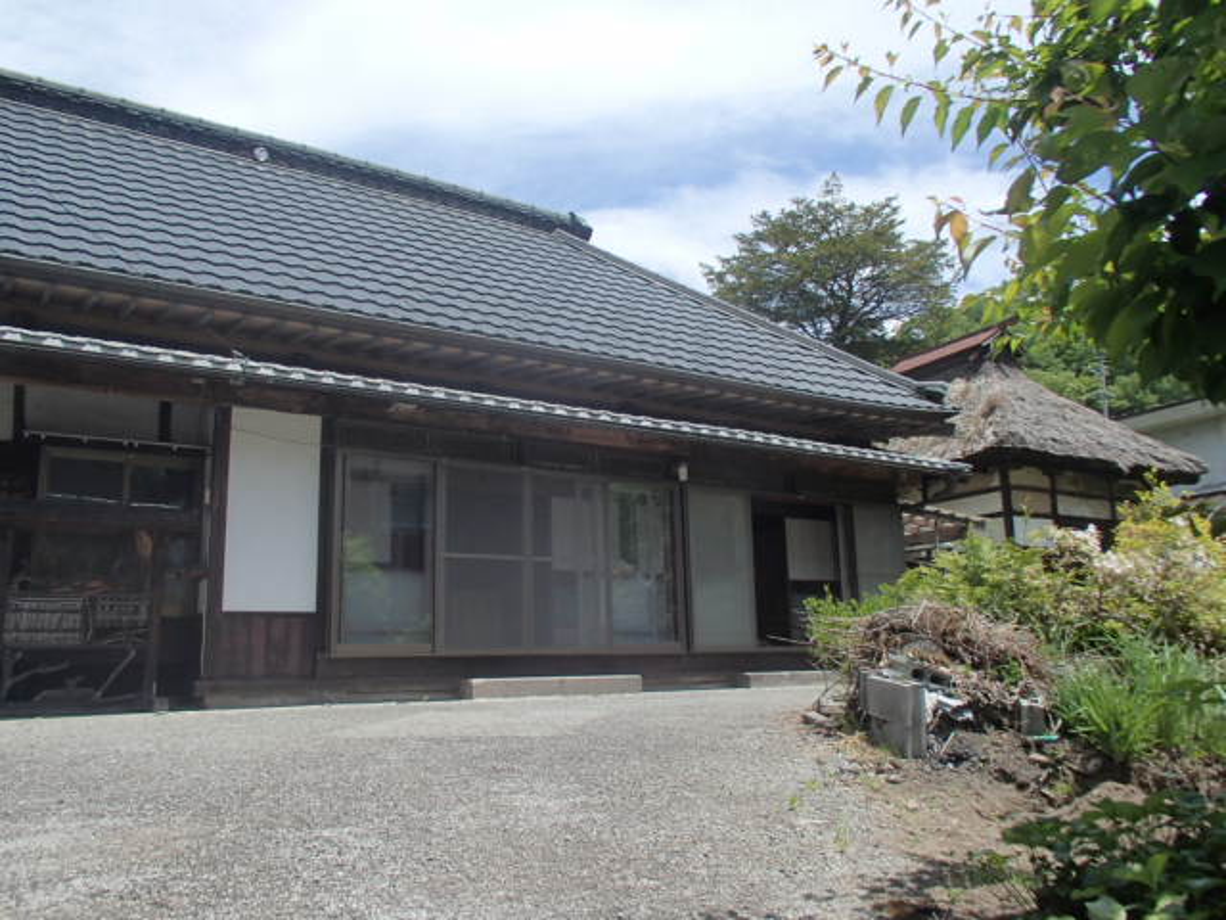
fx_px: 992
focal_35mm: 28
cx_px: 613
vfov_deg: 49.7
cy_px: 460
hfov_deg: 63.4
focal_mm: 5
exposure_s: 1/100
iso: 100
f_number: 11
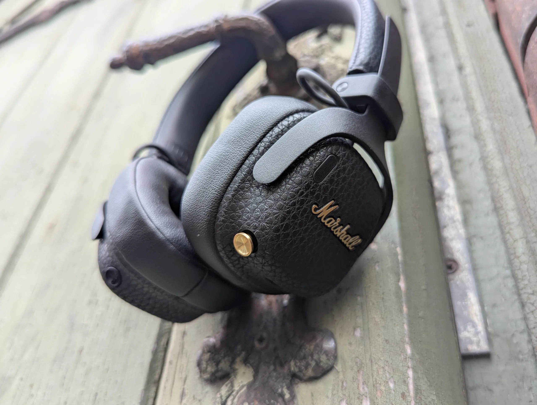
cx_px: 268
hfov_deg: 71.5
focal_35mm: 24
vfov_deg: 56.9
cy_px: 202
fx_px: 373
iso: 47
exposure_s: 1/129
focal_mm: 6.81
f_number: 1.85
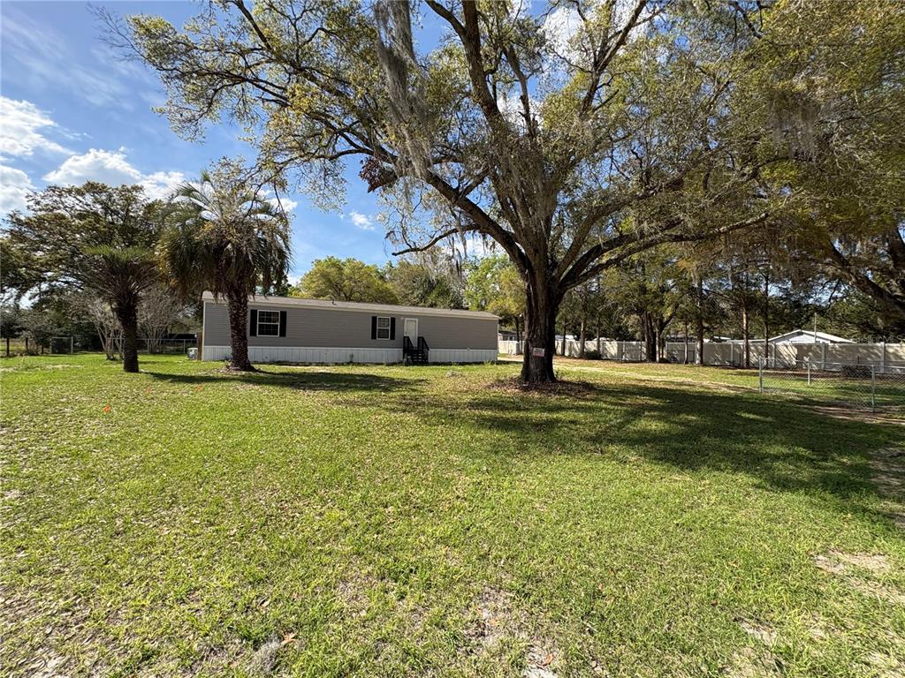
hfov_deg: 102.1
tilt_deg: +2.1
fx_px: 366
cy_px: 339
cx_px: 452
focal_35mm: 14
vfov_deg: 85.7
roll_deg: -0.1
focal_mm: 2.22
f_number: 2.2
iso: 50
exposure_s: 1/1178
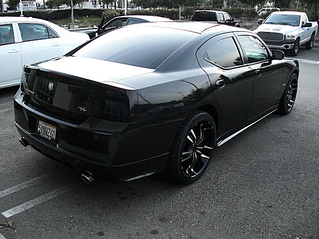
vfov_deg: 39.7
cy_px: 120
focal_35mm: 36
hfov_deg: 51.4
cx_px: 160
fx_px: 332
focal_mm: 6.3
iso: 200
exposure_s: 1/125
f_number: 2.8
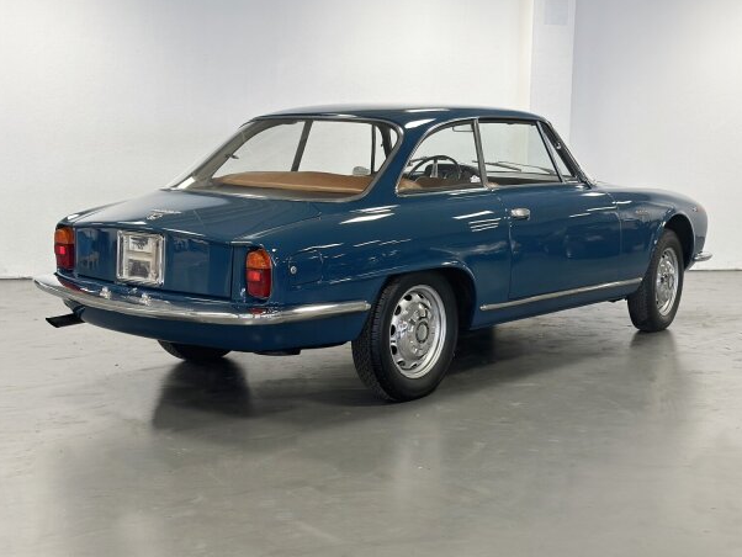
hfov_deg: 37.5
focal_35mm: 51
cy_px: 281
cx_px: 381
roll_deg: -0.2
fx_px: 1094
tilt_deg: -8.3
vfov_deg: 28.6
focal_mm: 6.86
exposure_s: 1/73
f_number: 1.78
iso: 125
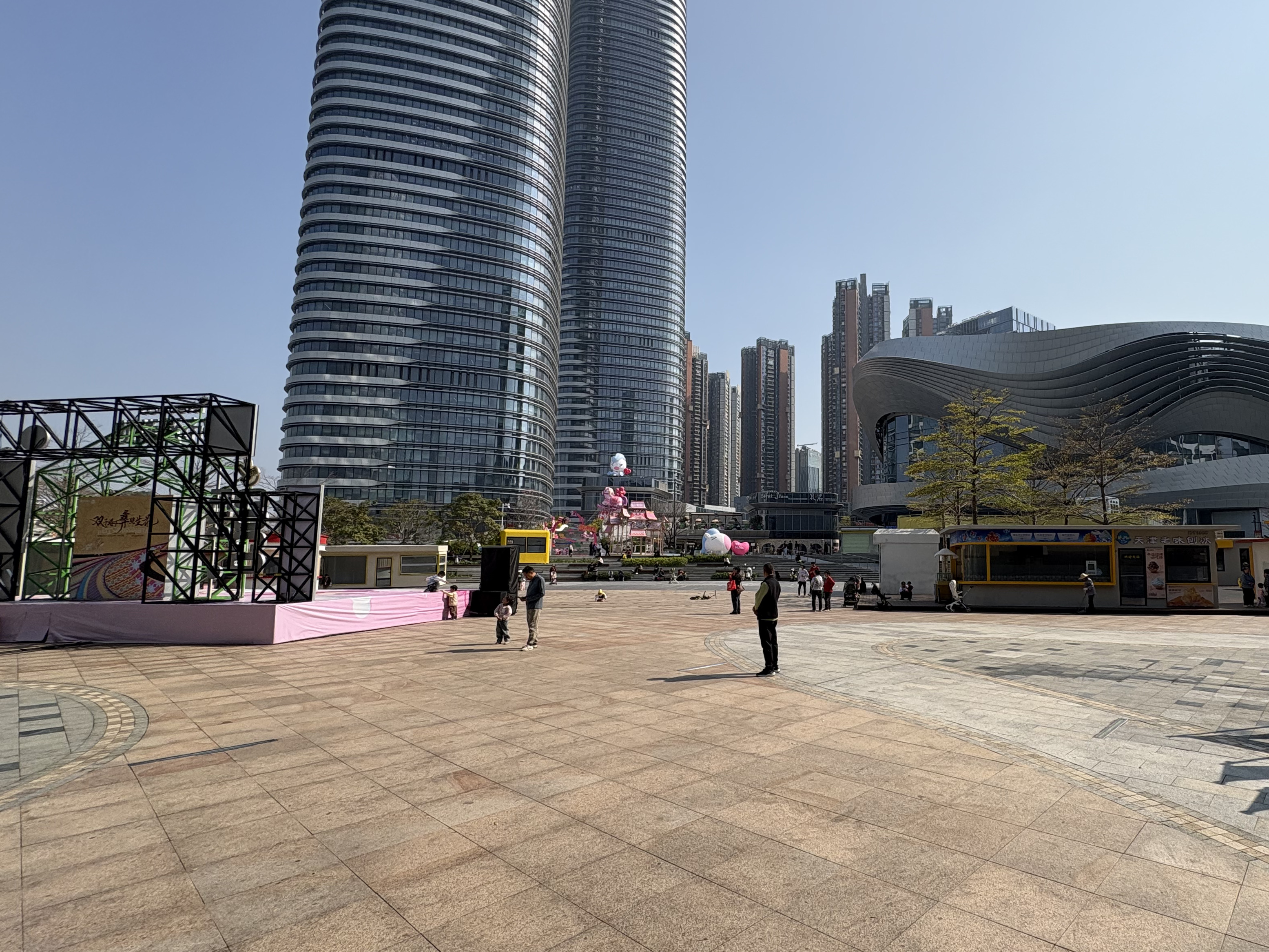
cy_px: 493
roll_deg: +0.7
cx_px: 814
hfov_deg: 85.6
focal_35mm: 18
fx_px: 660
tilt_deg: +7.1
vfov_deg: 71.6
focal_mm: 2.22
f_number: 2.2
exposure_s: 1/2342
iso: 50
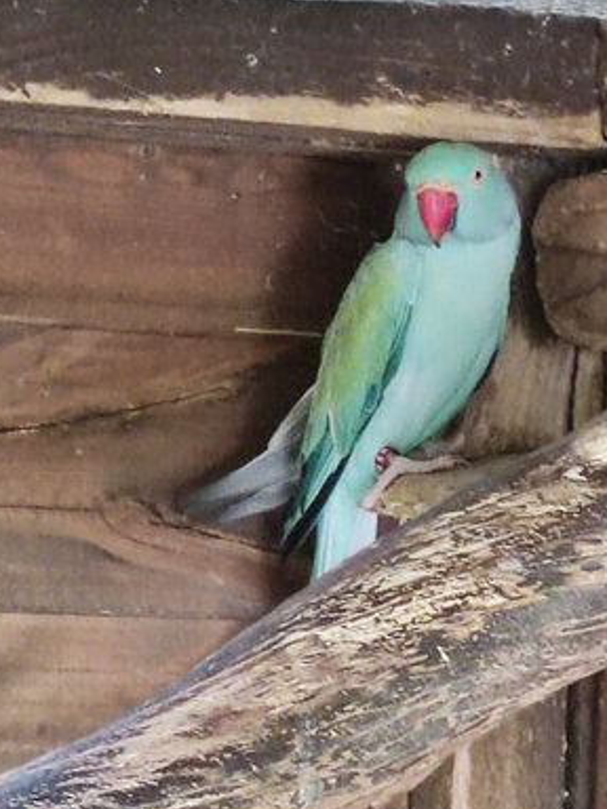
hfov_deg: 10.9
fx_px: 3180
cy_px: 460
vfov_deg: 14.5
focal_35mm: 136
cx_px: 256
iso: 624
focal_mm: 4.74
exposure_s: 1/33
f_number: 1.79
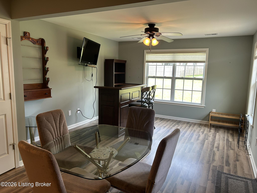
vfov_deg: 53.1
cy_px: 96
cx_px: 128
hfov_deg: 67.3
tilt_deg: -7.7
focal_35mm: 26
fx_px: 193
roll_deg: -1.3
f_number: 1.5
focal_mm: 5.7
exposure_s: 1/120
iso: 100
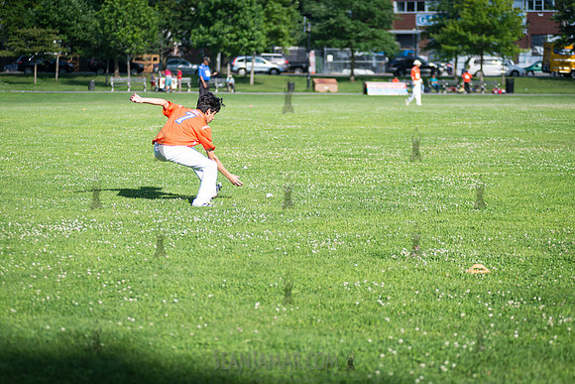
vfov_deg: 14.9
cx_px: 288
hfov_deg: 22.1
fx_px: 1470
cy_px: 192
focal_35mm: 92
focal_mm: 92
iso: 200
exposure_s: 1/2000
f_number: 2.8
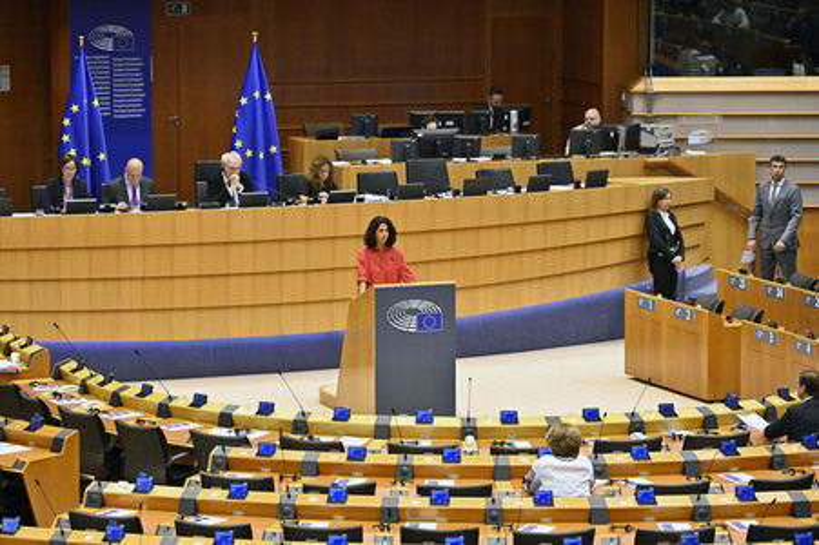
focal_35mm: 125
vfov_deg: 11.0
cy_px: 272
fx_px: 2842
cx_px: 410
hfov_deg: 16.4
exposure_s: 1/400
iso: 1600
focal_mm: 125
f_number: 2.8
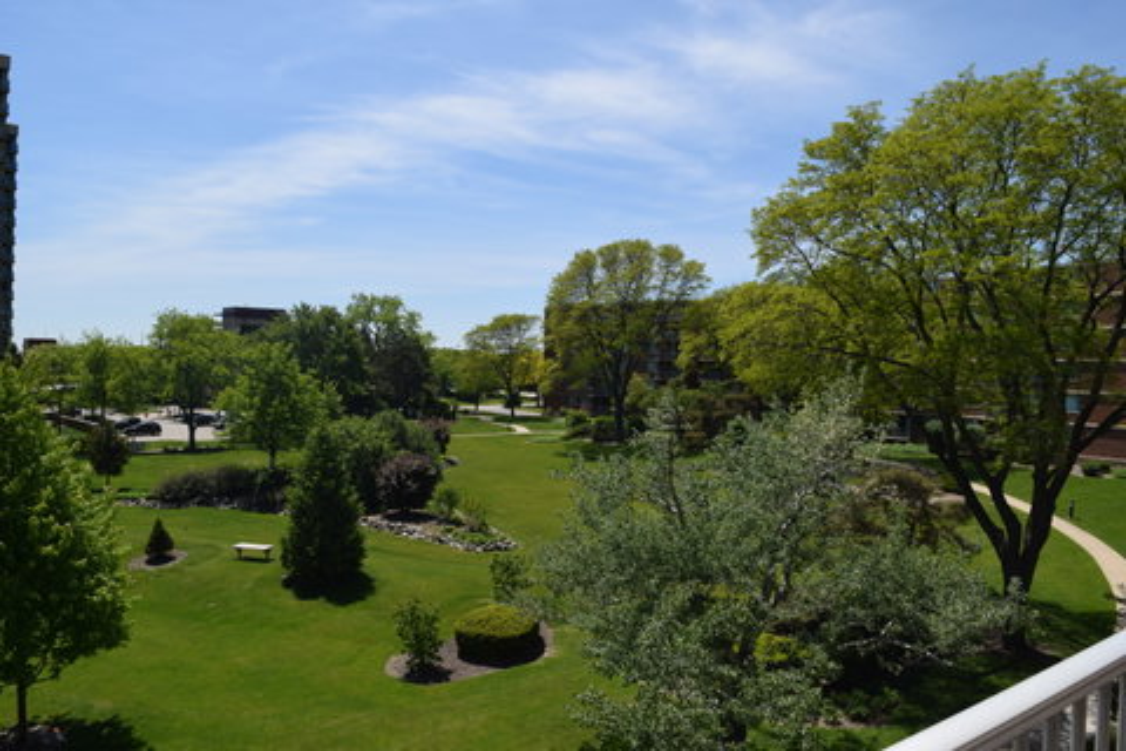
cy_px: 376
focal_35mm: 27
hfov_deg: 67.4
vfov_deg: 47.9
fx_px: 844
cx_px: 563
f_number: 9
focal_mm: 18
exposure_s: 1/200
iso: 100
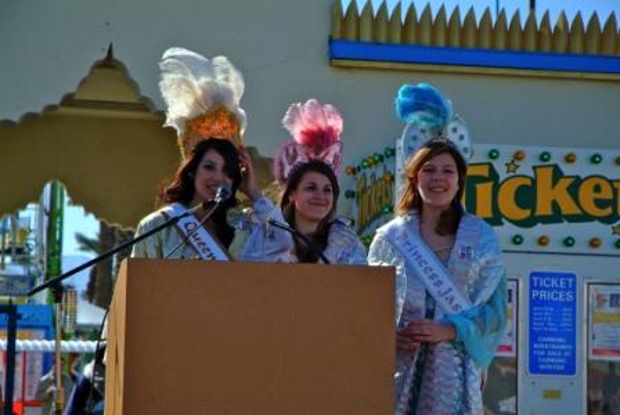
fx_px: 1690
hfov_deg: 20.8
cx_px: 310
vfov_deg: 14.0
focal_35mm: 98
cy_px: 208
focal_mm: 65
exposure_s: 1/750
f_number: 5.6
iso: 160
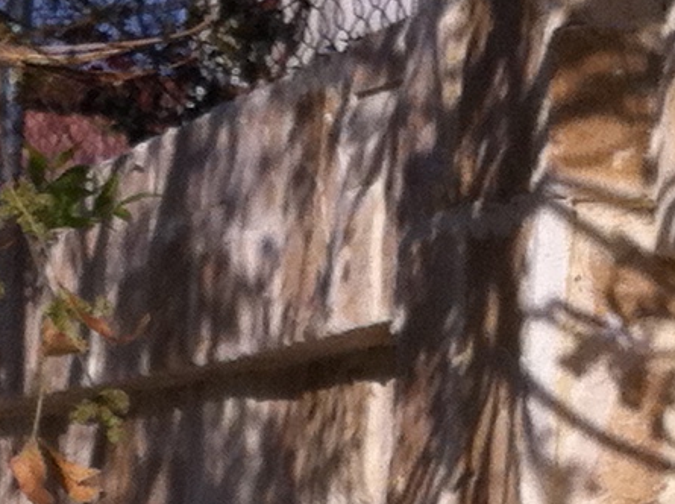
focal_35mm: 204
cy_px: 962
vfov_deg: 7.0
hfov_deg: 9.7
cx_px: 399
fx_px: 3970
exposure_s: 1/3016
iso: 80
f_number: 2.8
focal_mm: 3.85
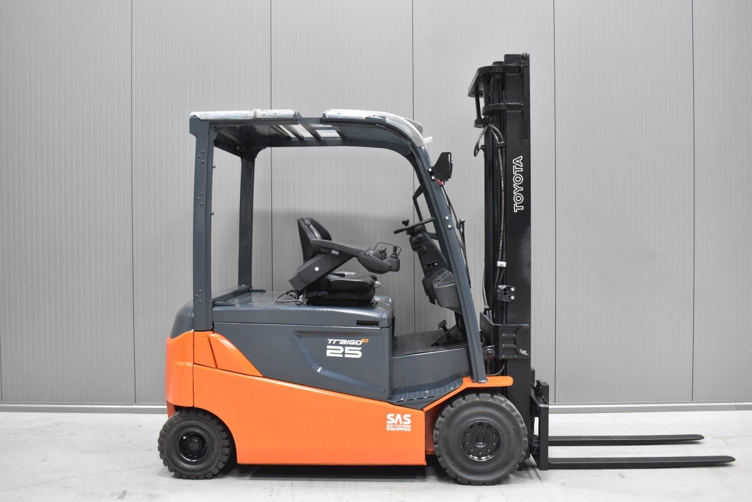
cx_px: 376
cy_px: 251
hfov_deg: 57.2
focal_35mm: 33
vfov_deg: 40.0
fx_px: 689
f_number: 5
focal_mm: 22
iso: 1600
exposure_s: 1/25
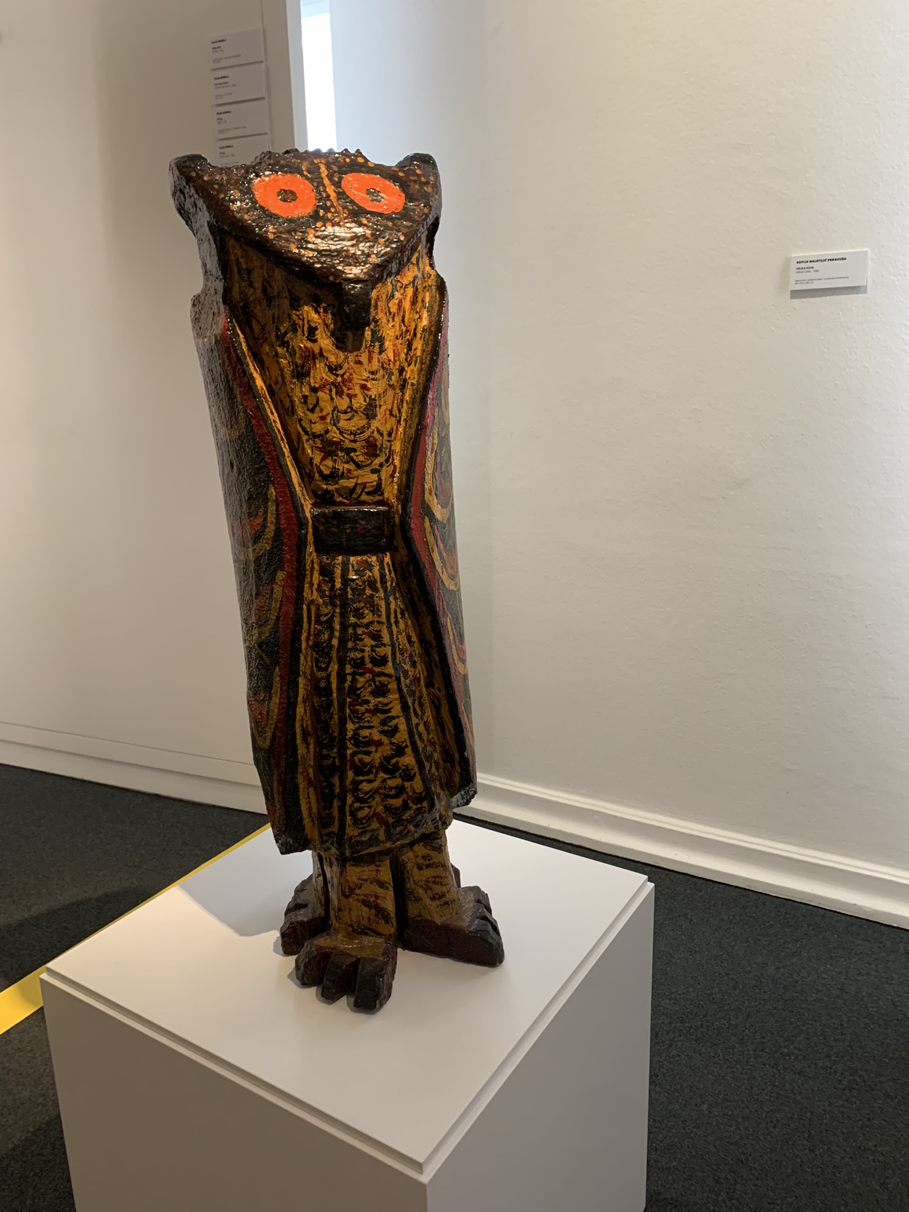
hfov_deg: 53.1
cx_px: 454
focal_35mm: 26
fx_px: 910
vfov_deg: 67.3
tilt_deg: -14.0
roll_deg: +1.5
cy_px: 606
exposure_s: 1/48
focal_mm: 4.25
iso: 200
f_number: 1.8
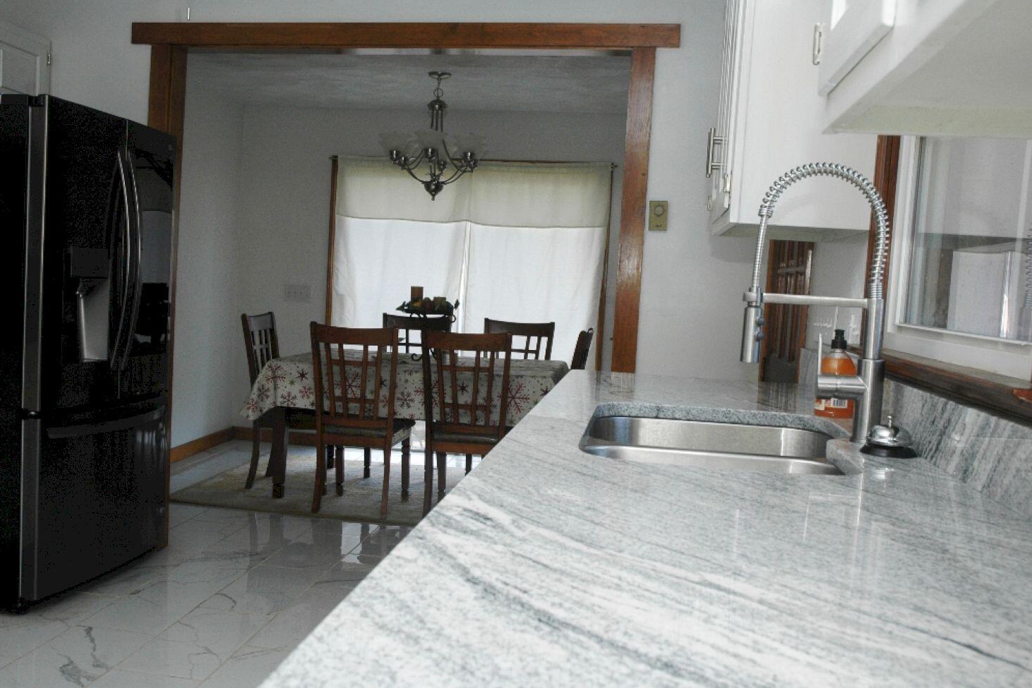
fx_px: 1061
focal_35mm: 37
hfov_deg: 51.9
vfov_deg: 35.9
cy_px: 343
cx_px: 513
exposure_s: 1/80
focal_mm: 24
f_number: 8
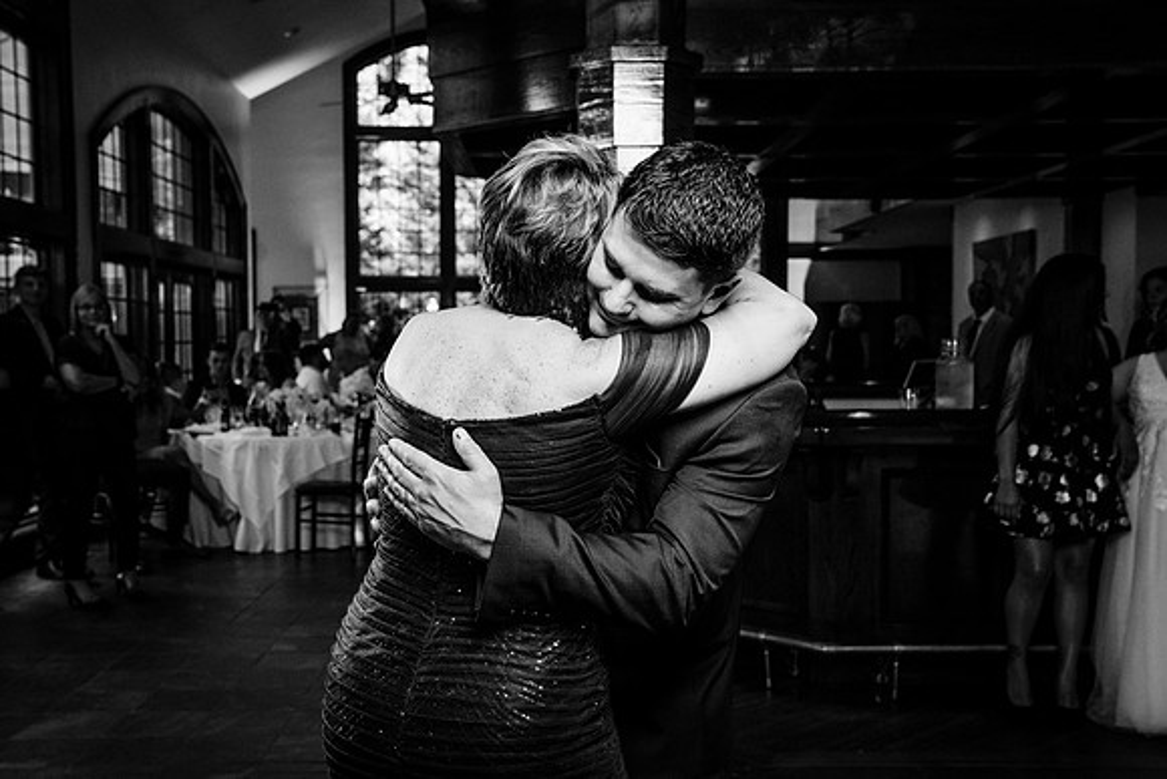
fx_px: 1335
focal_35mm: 41
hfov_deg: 47.2
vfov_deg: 32.5
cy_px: 389
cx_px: 565
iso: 2000
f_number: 5.6
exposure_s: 1/200
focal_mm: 39
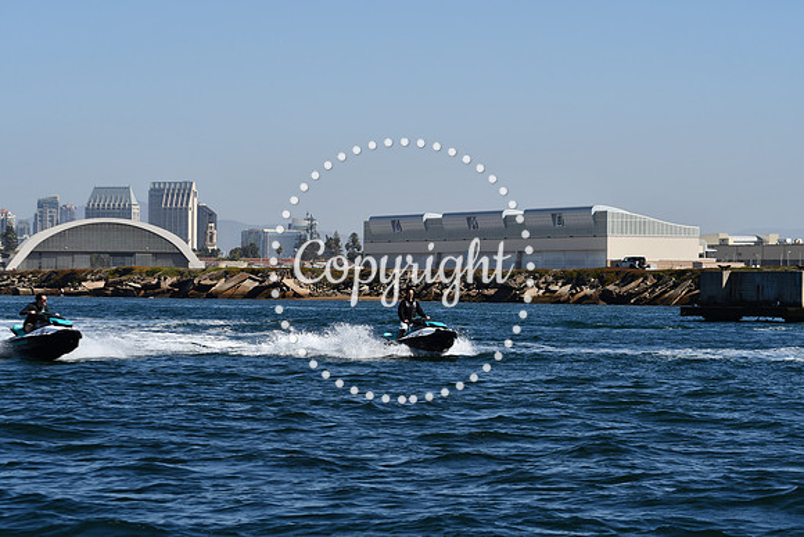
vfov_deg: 10.2
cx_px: 402
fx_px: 3016
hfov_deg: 15.2
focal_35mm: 135
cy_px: 268
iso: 100
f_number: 8
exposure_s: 1/500
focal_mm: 90
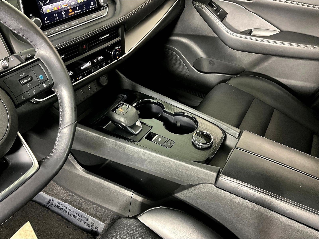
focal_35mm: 29
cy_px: 120
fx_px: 267
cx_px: 160
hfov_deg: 61.7
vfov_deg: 48.2
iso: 320
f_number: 1.8
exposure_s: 1/41
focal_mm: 3
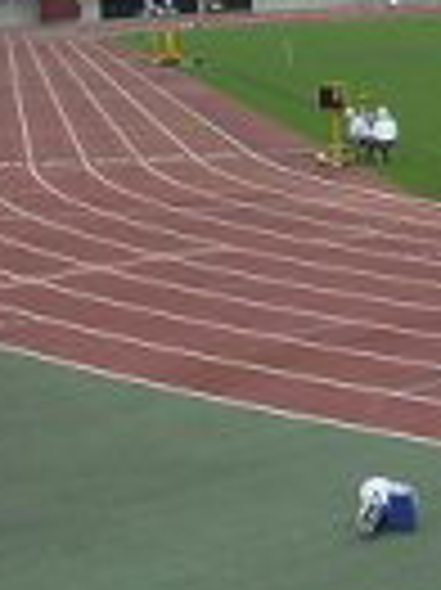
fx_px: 2110
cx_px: 238
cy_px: 153
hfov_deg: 11.9
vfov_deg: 15.8
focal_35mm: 124
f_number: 3.2
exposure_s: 1/500
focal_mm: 4.7
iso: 125
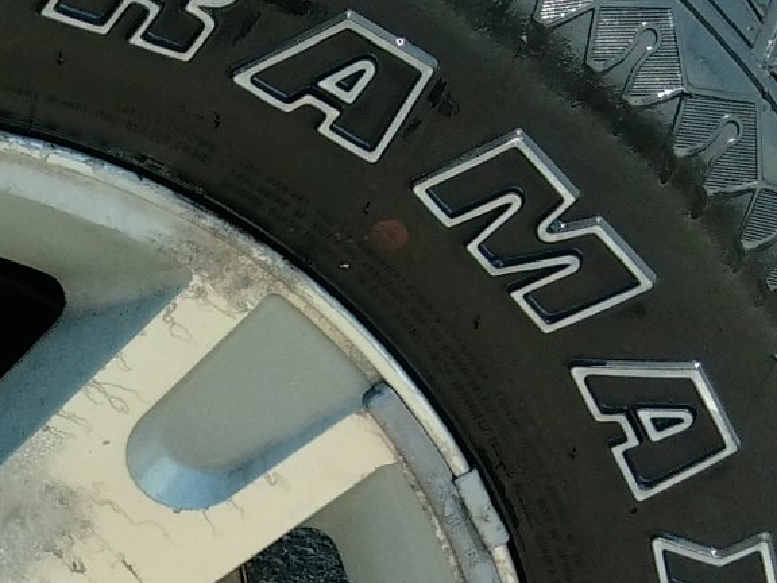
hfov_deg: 16.1
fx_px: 2626
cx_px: -196
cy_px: 626
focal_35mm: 117
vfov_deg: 12.5
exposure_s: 1/438
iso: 100
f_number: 2
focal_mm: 3
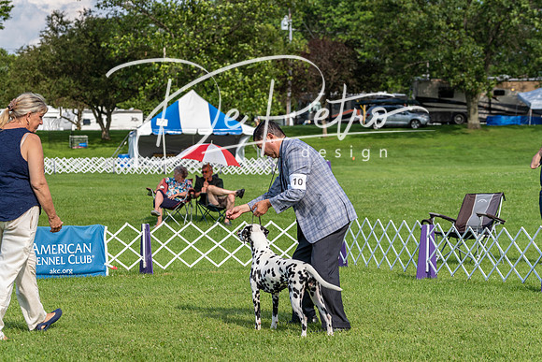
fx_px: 1611
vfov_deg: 12.8
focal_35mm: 107
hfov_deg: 19.1
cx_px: 271
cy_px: 181
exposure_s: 1/1000
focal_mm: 107
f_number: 5.6
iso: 320
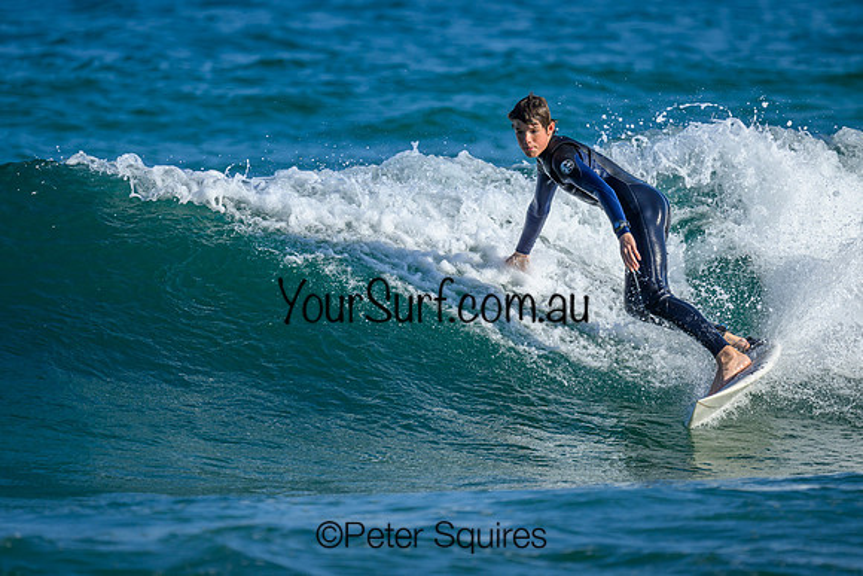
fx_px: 21097
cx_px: 388
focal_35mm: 880
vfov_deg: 1.6
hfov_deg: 2.3
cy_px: 273
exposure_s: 1/2000
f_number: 6.3
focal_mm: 800
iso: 360
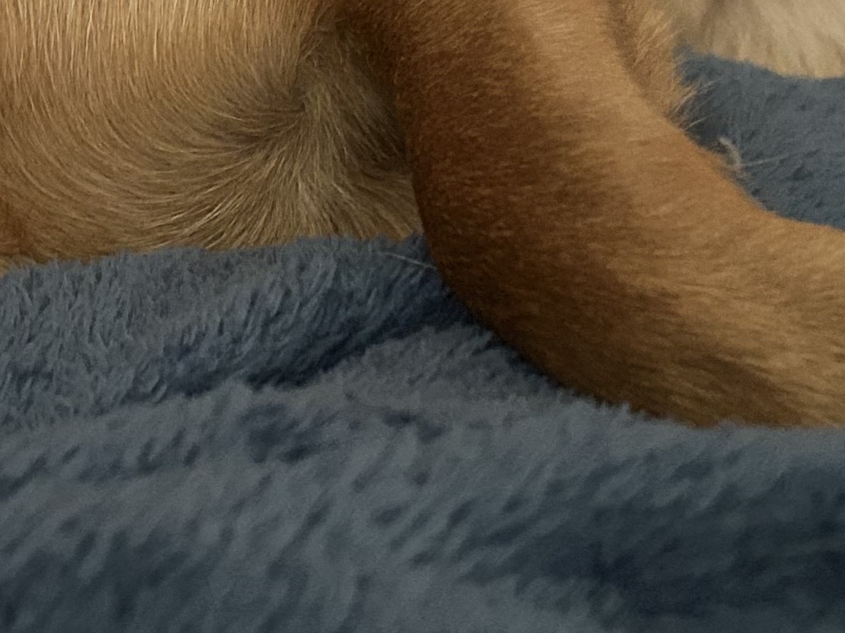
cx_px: 107
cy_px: 52
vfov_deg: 14.9
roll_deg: -3.1
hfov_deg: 19.7
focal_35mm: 98
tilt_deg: -23.9
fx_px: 2392
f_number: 1.5
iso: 640
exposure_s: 1/30
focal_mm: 5.7
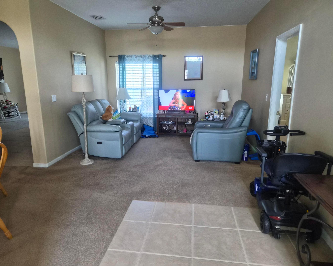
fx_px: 237
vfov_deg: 58.8
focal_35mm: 24
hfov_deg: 70.3
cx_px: 162
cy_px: 133
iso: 640
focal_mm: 5.4
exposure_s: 1/120
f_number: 1.8
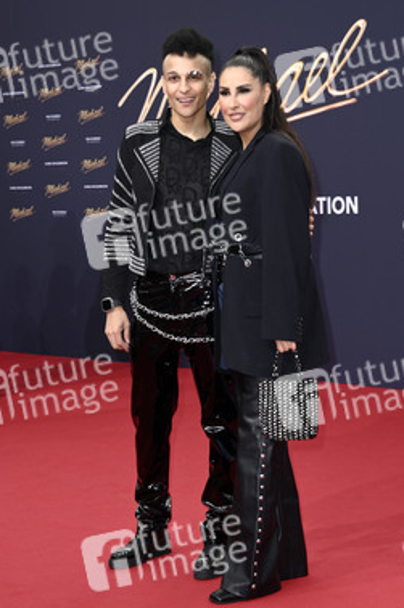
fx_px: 1519
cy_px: 312
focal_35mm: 90
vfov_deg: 22.6
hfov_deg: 15.1
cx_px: 211
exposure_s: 1/250
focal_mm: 85
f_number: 6.3
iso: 320
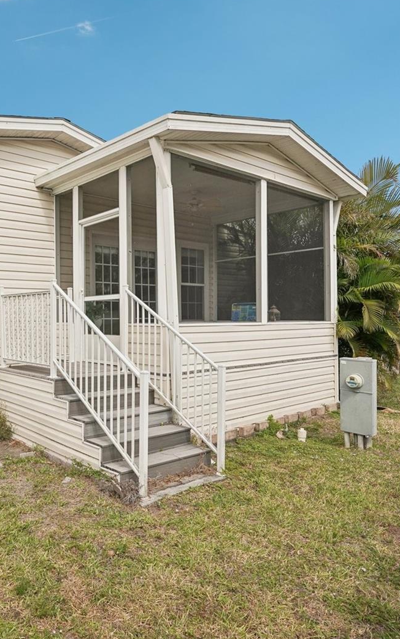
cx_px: 75
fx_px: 436
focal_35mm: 25
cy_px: 318
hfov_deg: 46.5
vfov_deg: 72.5
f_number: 5.6
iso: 400
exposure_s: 1/2500
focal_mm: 16
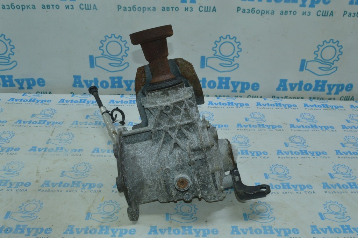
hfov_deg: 53.2
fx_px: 358
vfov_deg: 36.8
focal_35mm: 36
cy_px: 119
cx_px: 179
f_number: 16
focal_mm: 24
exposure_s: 1/40
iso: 1000
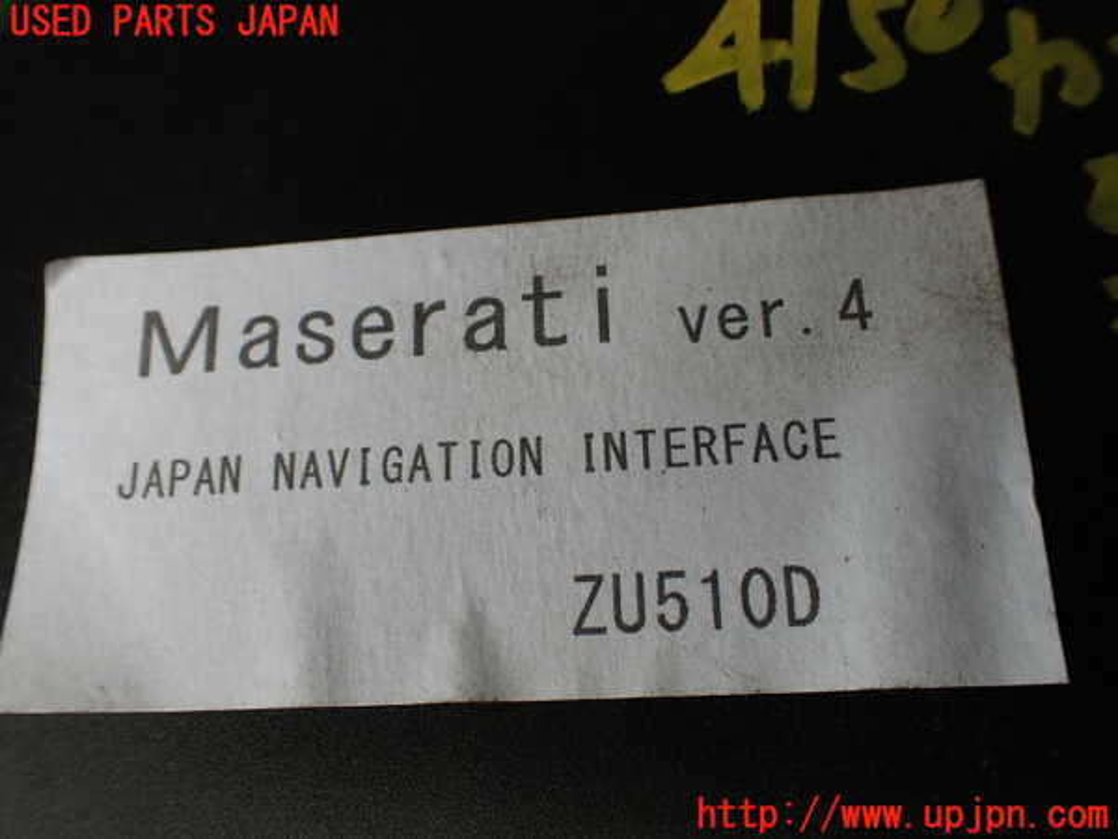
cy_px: 420
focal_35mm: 30
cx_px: 559
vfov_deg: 46.8
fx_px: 969
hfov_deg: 60.0
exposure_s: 1/200
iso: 100
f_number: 3.2
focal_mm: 5.4
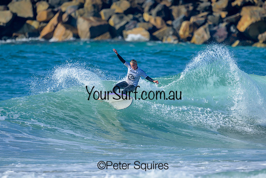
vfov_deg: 1.5
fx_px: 6801
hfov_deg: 2.2
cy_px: 85
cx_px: 121
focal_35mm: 920
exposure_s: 1/2000
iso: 320
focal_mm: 800
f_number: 6.3
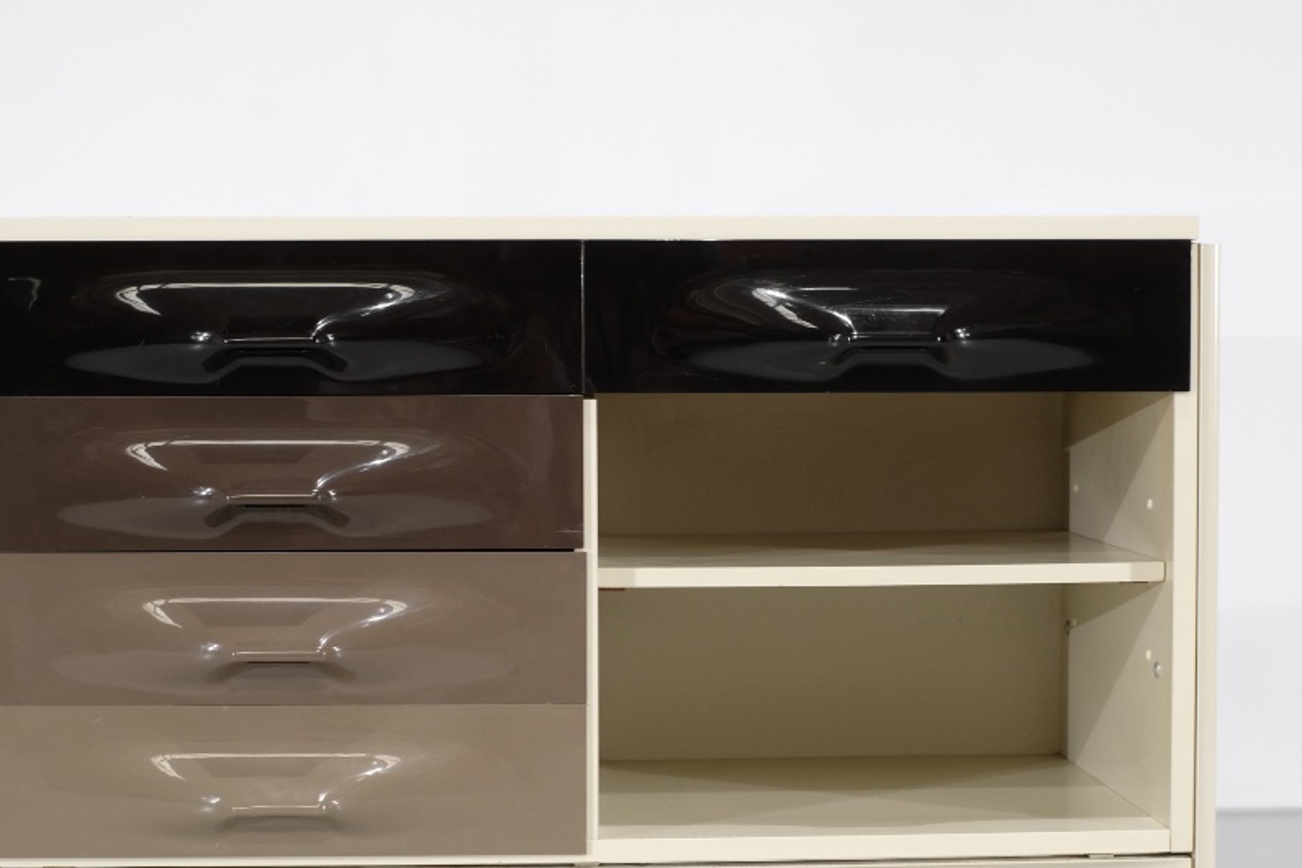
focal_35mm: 80
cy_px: 619
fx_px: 2893
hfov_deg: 25.4
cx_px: 647
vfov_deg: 17.0
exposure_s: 1/58
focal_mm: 35
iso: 800
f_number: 5.6
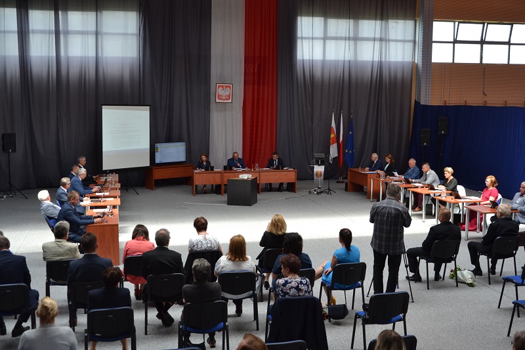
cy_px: 175
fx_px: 612
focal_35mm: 42
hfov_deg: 46.4
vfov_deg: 31.9
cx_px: 262
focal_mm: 28
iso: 400
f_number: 5.6
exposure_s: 1/125
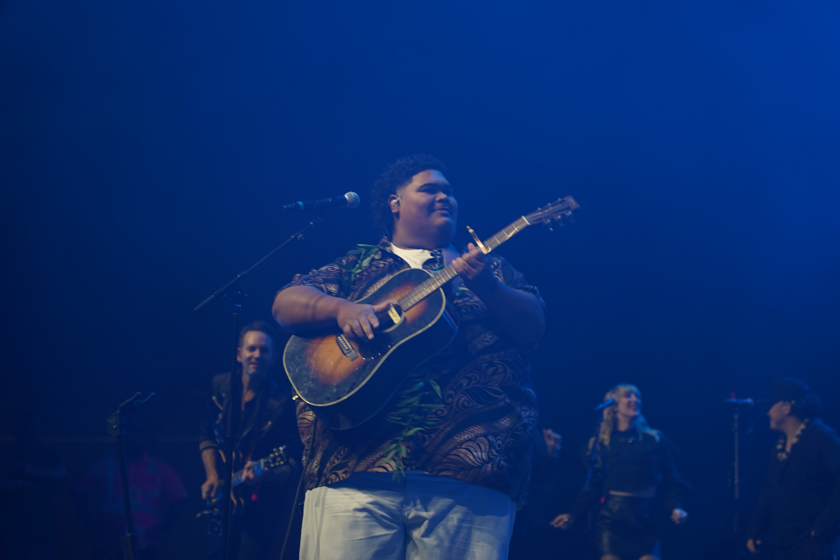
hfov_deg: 23.6
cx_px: 420
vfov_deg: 15.9
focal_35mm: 86
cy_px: 280
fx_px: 2007
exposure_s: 1/100
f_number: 4
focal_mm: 86
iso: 400
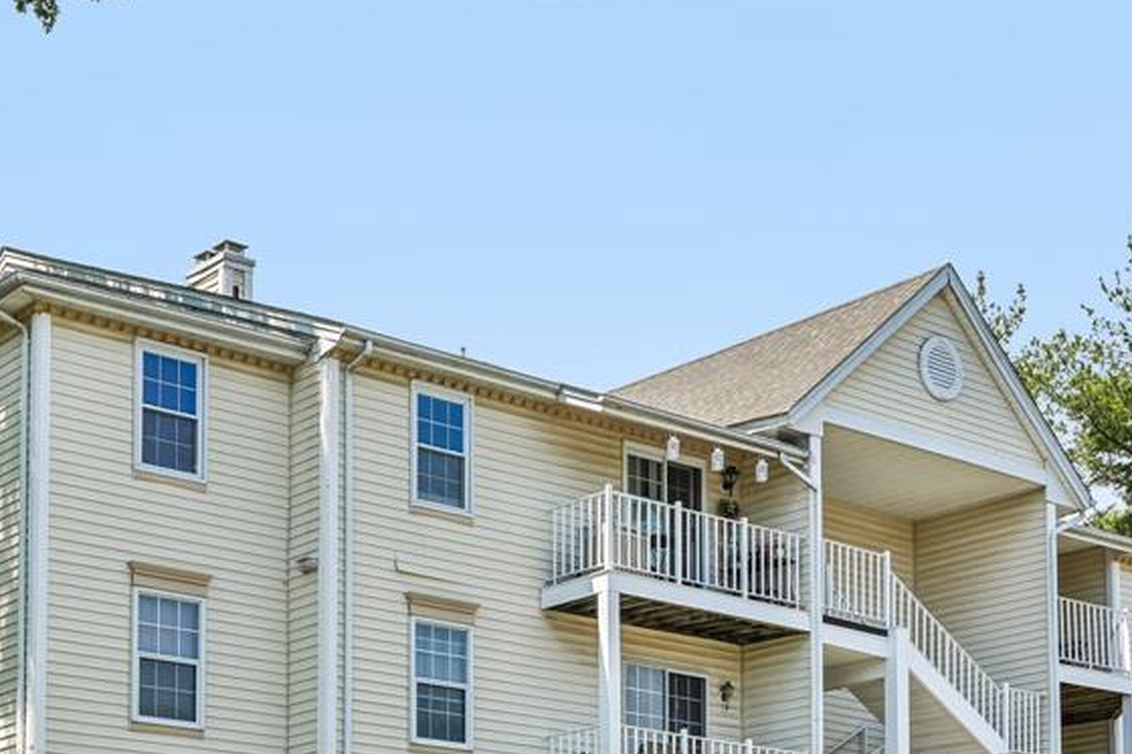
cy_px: 681
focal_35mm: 64
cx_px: 493
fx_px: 2012
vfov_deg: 20.8
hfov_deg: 31.4
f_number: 8
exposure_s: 1/500
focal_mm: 35
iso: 125
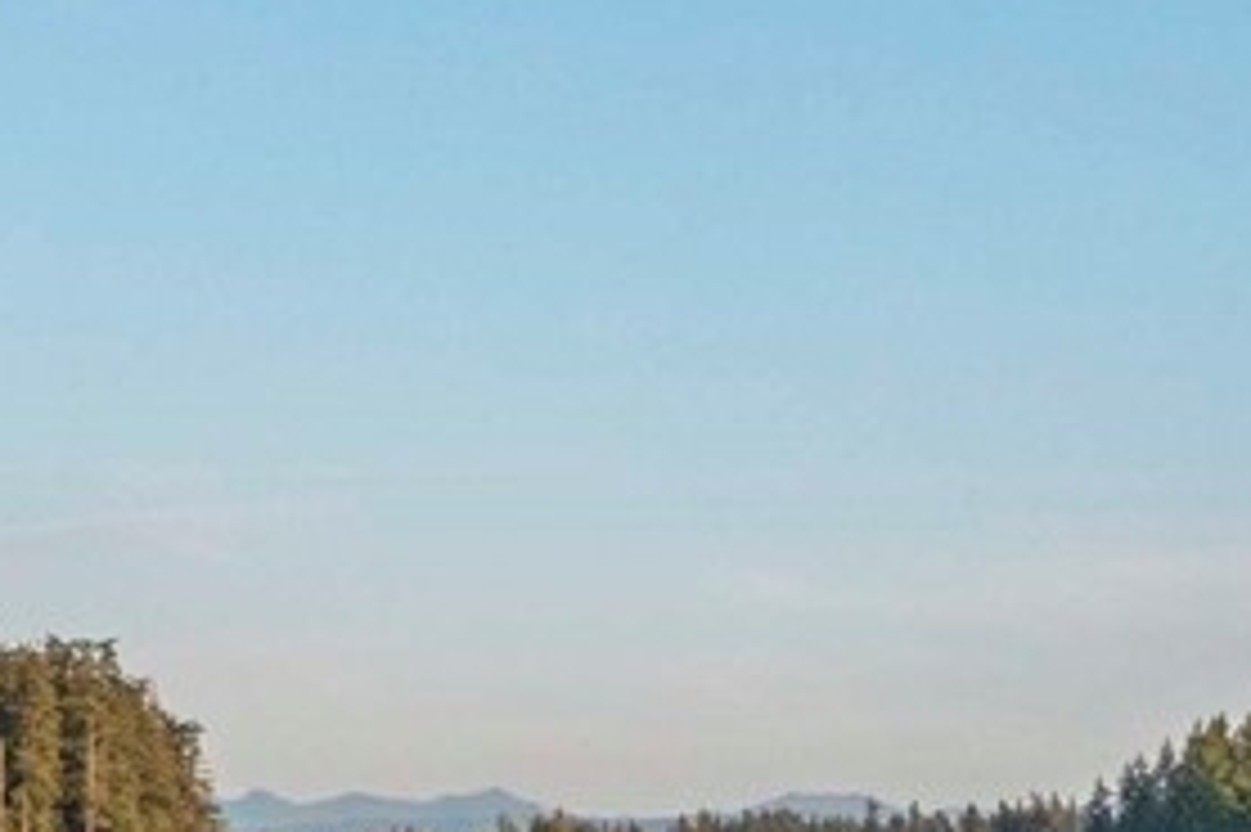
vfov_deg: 7.9
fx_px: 5938
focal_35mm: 171
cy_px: 1021
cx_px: -164
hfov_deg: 11.8
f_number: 10
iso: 100
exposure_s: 1/80
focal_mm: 10.26
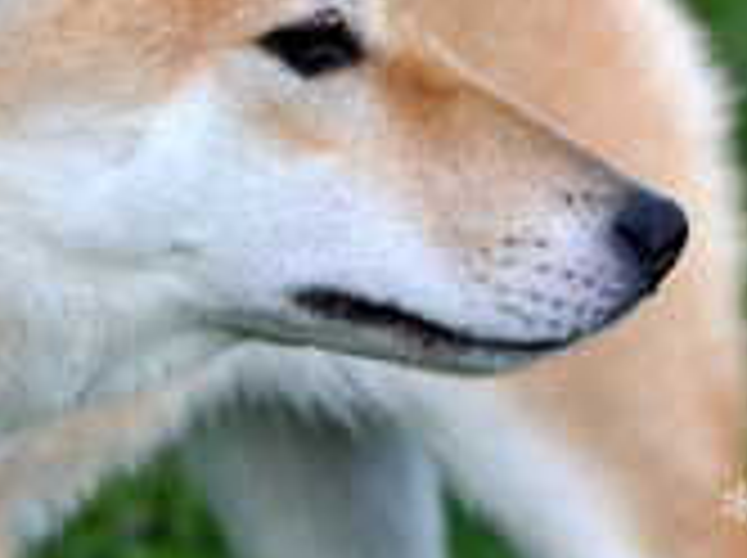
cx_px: 279
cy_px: 90
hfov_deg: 9.2
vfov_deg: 6.9
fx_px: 4618
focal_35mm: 214
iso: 400
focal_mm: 55
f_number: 5.6
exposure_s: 1/1600
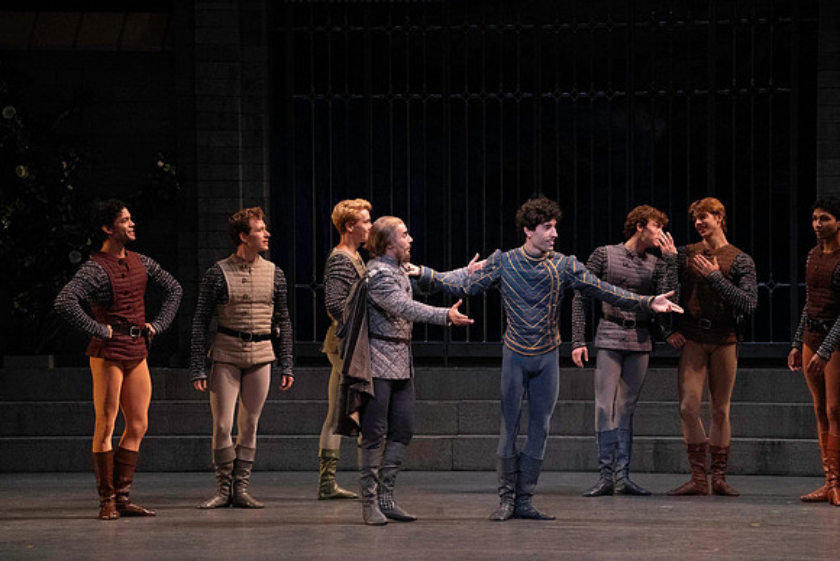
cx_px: 420
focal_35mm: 200
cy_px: 280
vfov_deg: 6.9
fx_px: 4668
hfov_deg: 10.3
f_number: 11
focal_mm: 200
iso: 16000
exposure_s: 1/400
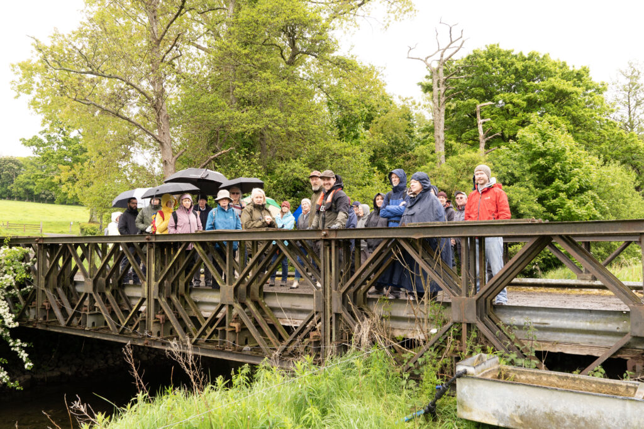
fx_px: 537
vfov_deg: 43.6
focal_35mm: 30
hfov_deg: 61.9
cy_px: 214
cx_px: 322
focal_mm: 30
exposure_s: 1/100
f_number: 9
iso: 320
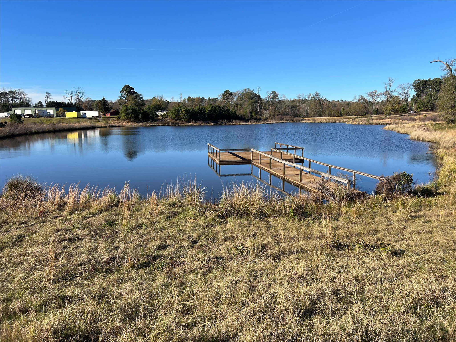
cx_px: 228
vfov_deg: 53.1
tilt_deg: -8.3
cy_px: 171
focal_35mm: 26
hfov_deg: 67.3
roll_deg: +0.0
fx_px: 343
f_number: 1.5
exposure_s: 1/3257
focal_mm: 5.7
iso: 50
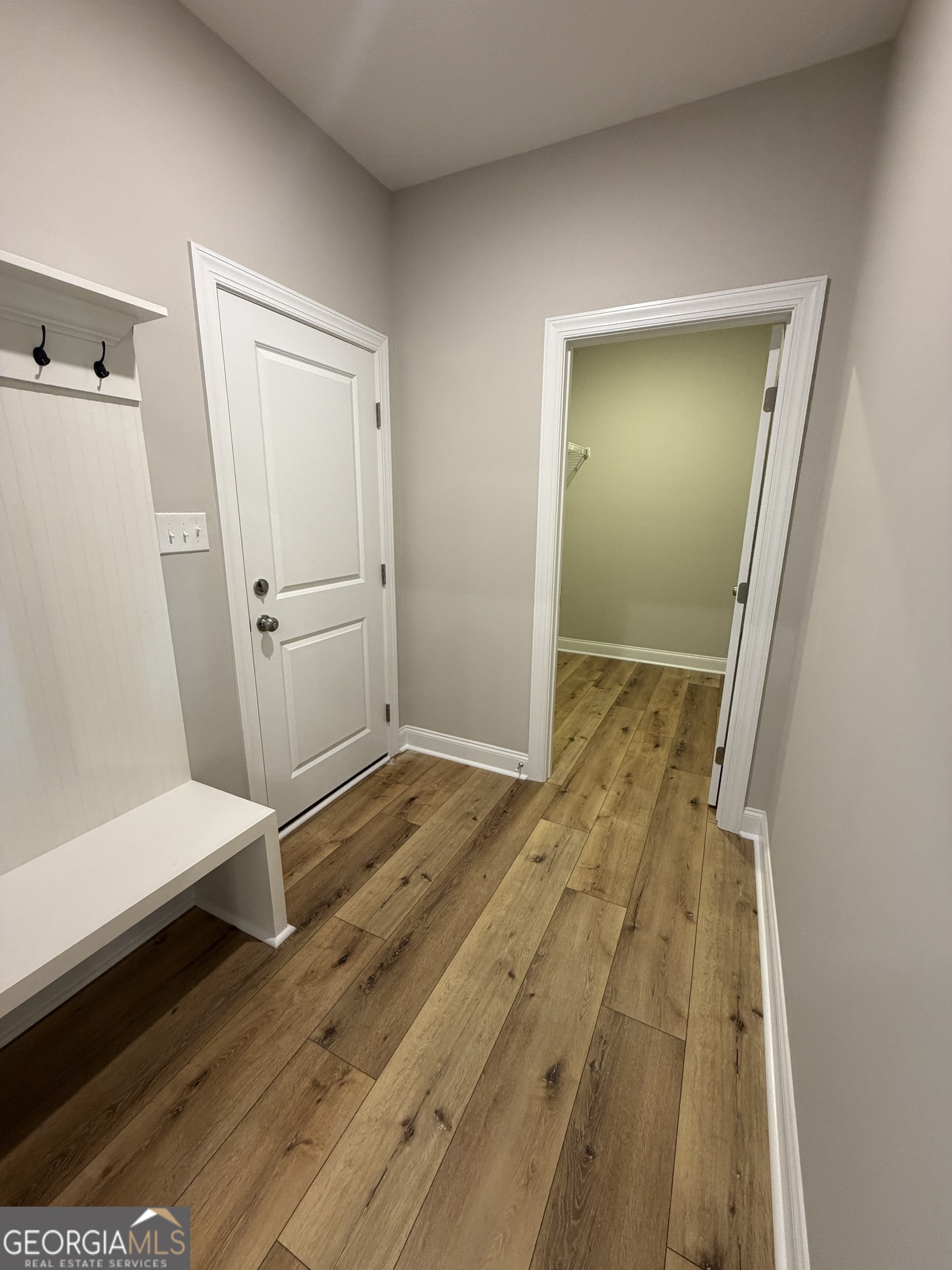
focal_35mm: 14
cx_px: 476
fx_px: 513
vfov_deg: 102.1
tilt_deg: -14.7
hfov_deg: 85.7
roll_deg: -1.1
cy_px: 635
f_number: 2.2
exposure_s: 1/60
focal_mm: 2.22
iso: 320
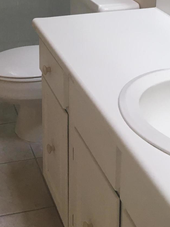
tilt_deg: -12.1
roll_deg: +1.7
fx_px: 459
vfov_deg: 25.2
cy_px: -39
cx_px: 16
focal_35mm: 70
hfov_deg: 20.6
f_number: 2.2
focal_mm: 4.15
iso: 64
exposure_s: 1/30
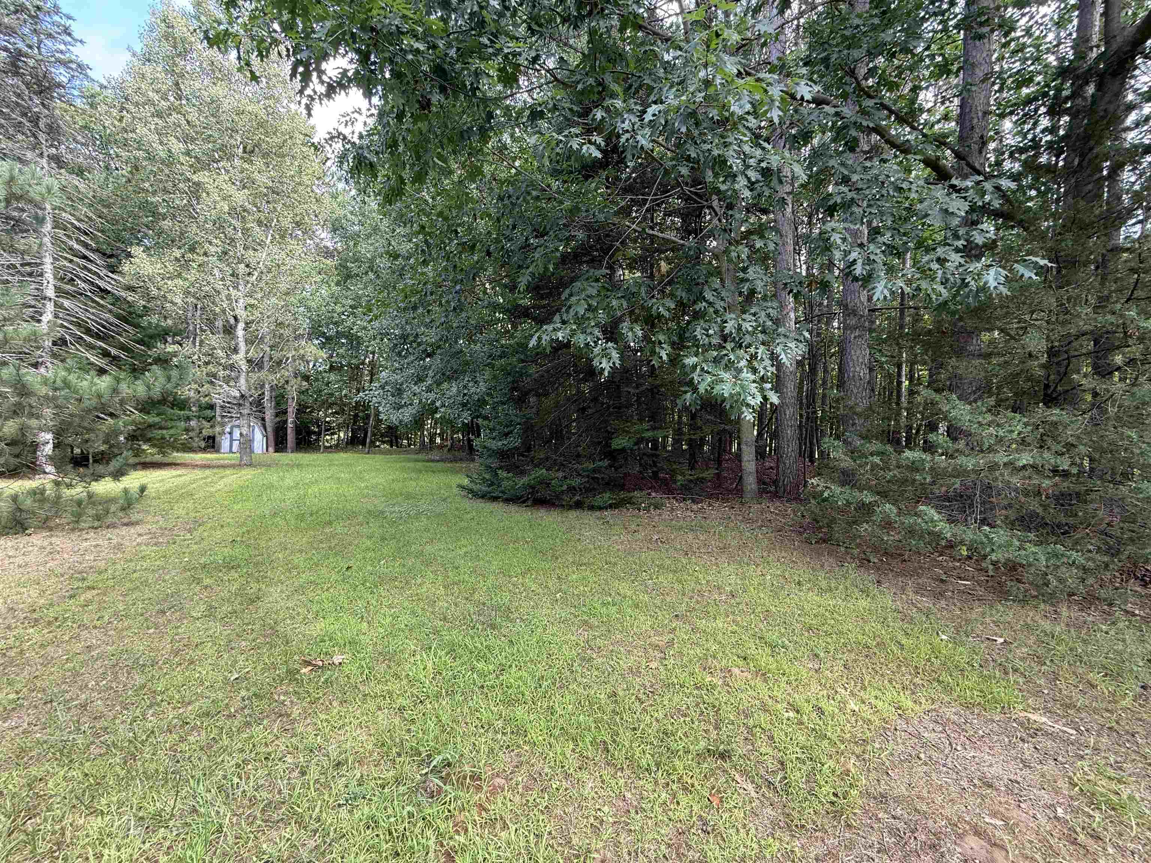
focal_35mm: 14
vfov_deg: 85.7
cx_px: 576
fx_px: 466
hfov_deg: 102.1
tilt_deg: -1.2
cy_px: 432
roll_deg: -0.7
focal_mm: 2.22
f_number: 2.2
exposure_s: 1/99
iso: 64
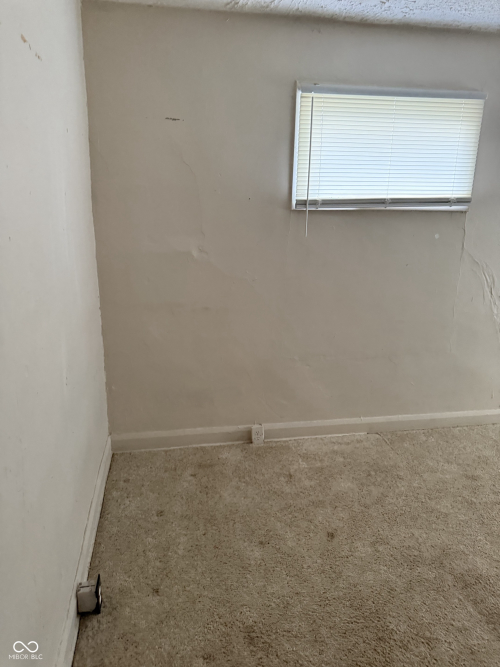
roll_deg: -1.9
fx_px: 462
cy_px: 334
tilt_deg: -15.3
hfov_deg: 56.8
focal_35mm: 24
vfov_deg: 71.6
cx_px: 250
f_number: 1.78
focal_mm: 6.76
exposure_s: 1/38
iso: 1000
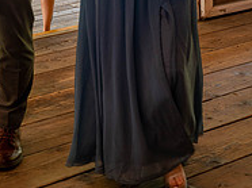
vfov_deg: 12.2
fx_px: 829
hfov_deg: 17.2
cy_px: -114
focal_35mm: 114
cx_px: 68
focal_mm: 49
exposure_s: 1/60
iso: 1100
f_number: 4
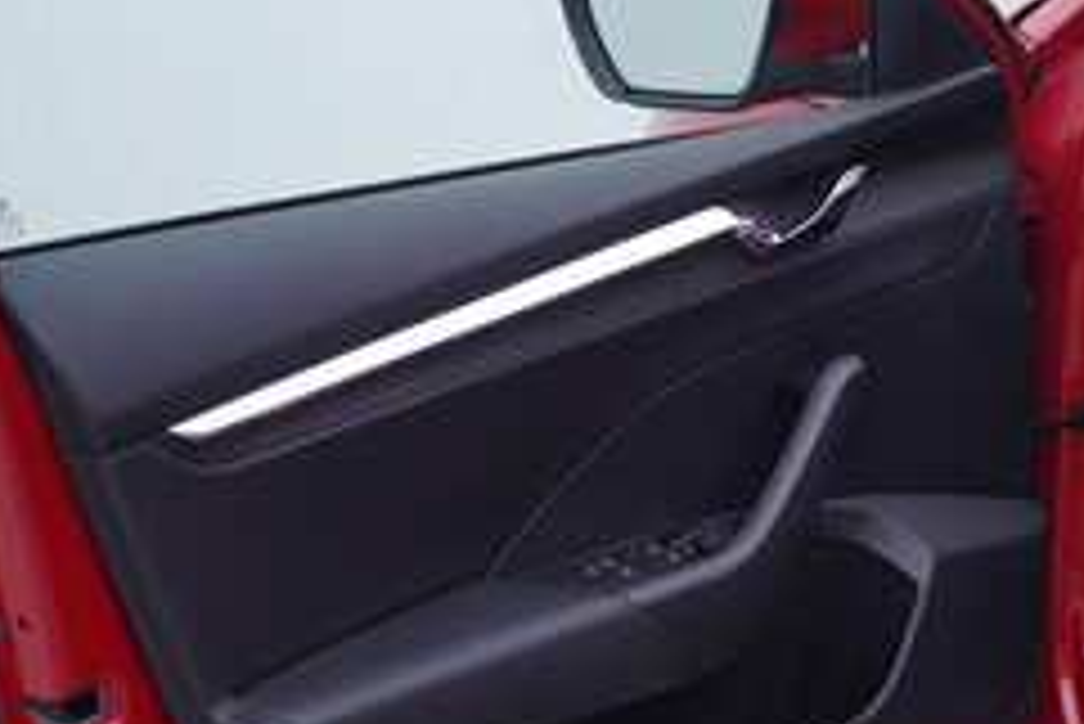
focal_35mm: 82
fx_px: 2470
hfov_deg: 23.4
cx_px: 1147
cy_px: 317
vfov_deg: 16.7
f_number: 3.5
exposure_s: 1/60
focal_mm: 24
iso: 125
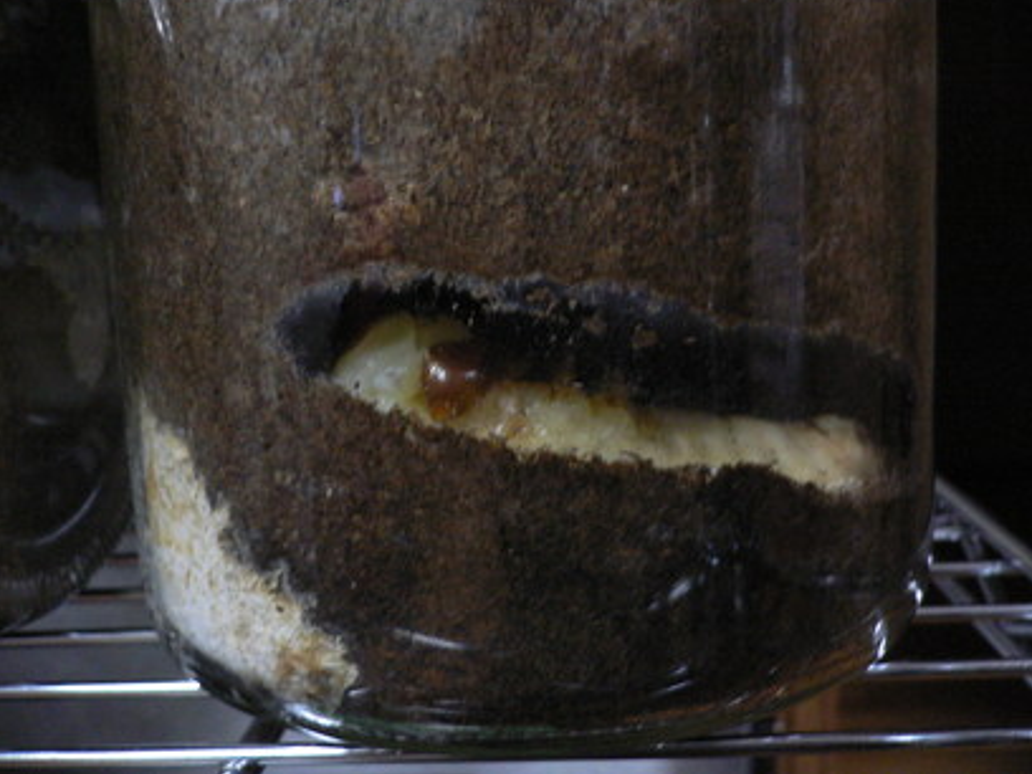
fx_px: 1073
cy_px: 381
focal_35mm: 36
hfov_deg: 51.4
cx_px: 511
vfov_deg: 39.7
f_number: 2.8
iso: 200
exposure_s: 1/8
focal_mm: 5.8
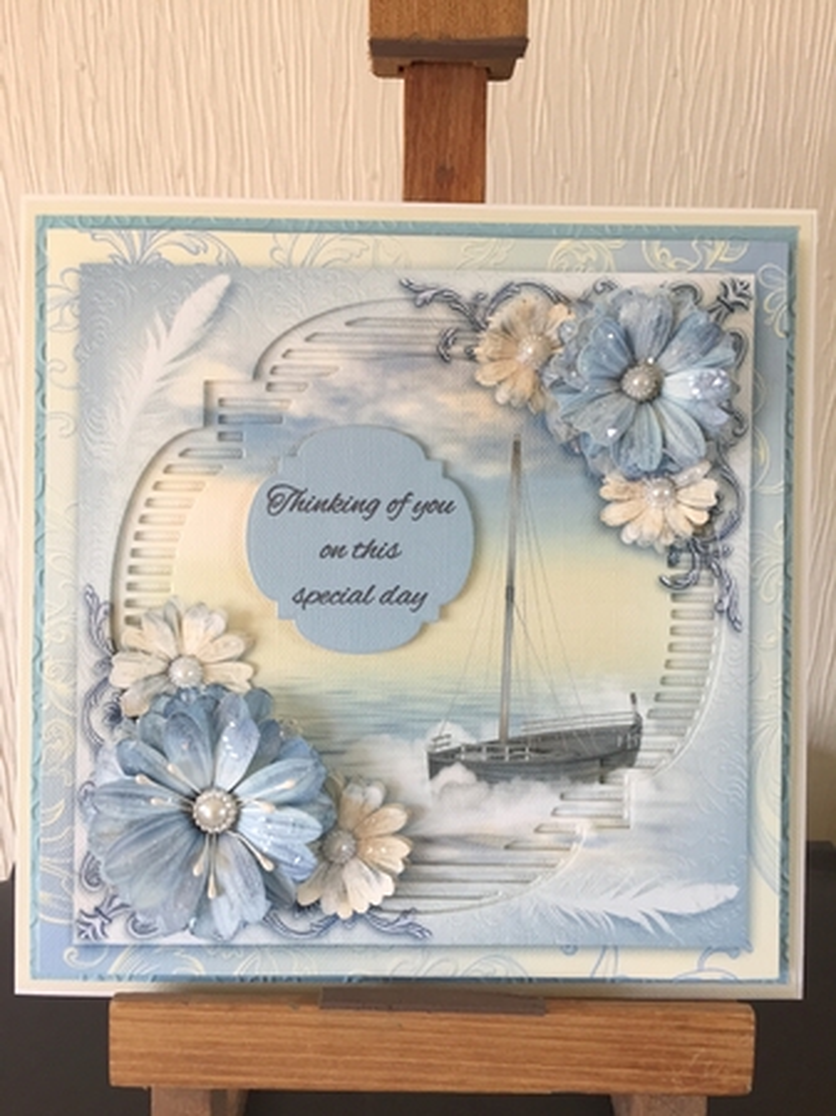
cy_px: 558
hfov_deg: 48.2
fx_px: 935
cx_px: 418
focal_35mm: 29
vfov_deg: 61.7
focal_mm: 4.15
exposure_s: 1/33
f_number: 2.2
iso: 80
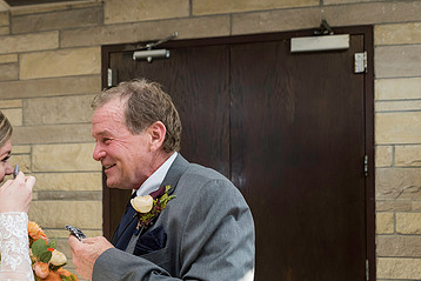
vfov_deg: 28.4
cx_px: 86
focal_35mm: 47
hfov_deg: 40.2
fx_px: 550
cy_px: 193
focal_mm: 29
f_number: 4.5
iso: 640
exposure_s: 1/200
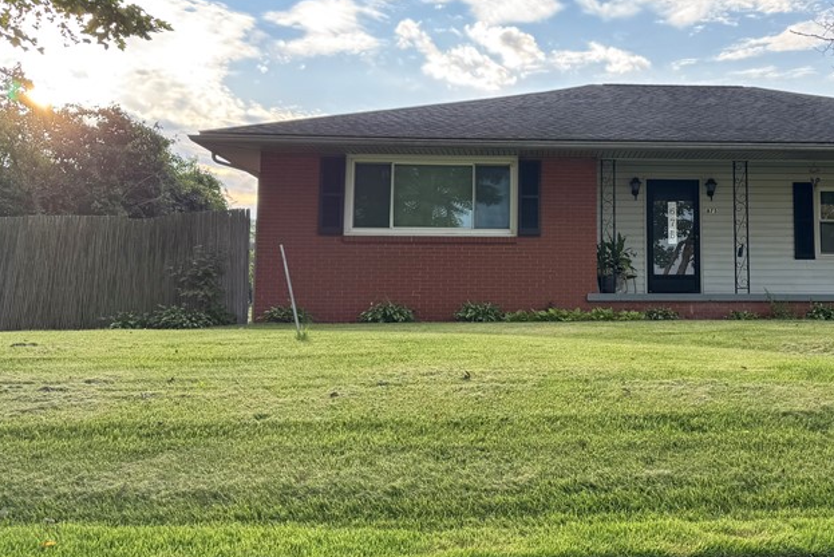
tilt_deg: +6.2
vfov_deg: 32.6
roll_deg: +0.3
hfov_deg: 45.9
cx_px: 613
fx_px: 950
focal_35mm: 41
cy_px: 226
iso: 80
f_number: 1.78
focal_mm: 6.76
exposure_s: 1/495
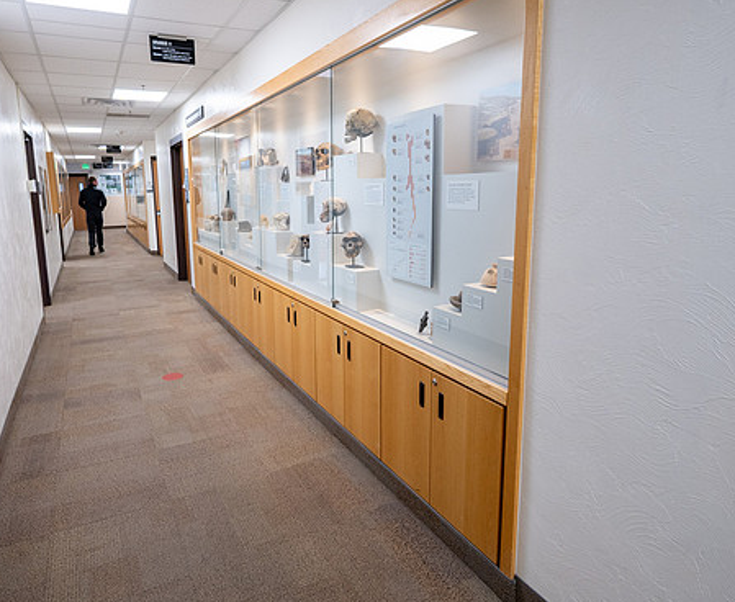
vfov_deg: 63.7
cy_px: 268
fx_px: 483
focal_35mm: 22
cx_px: 322
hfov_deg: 74.2
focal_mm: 14
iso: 800
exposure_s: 1/160
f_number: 4
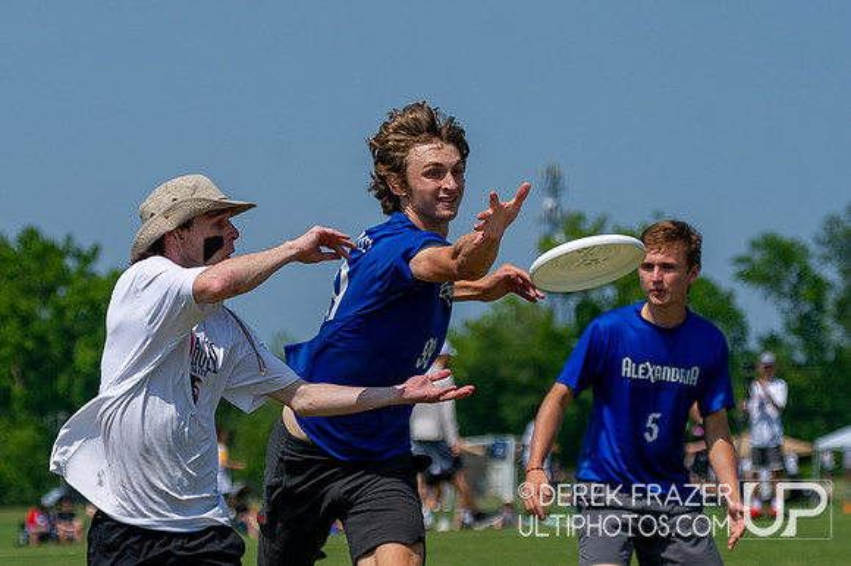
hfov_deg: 10.7
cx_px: 179
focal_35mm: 192
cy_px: 304
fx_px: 4525
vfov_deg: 7.2
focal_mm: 100
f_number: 4
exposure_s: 1/3200
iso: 200
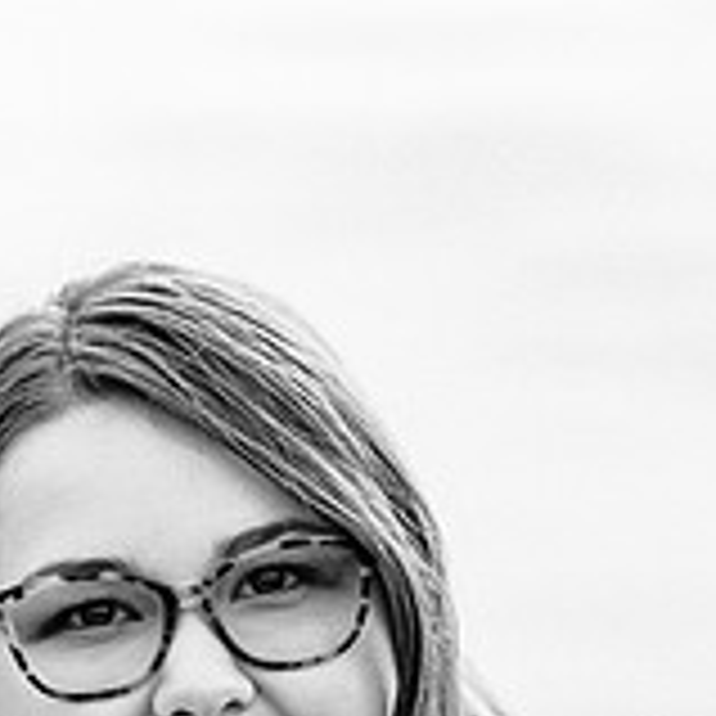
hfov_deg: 8.6
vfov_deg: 8.4
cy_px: 973
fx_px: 4774
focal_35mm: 204
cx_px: 302
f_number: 2.8
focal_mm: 85
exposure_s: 1/320
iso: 800
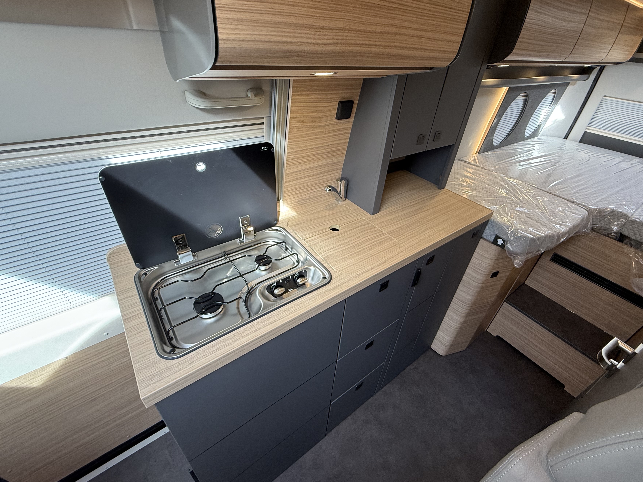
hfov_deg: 94.4
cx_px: 336
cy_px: 234
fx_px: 297
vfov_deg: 78.1
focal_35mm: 16
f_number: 2.2
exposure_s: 1/99
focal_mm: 2.22
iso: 100
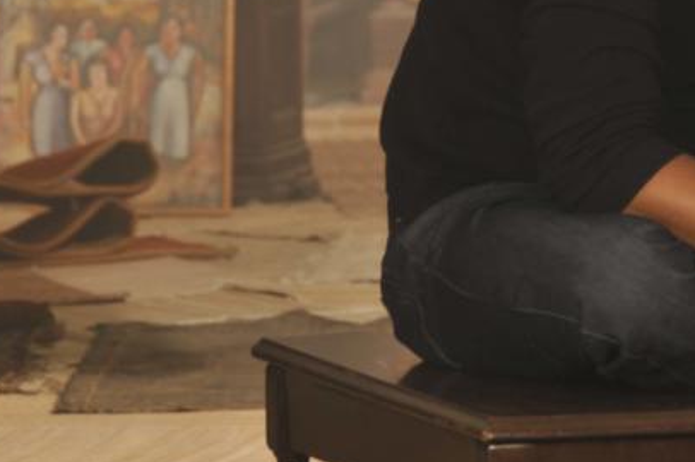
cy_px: -15
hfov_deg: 6.4
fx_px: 6197
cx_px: 496
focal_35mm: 321
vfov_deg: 4.3
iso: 200
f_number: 5.6
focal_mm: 85
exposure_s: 1/30
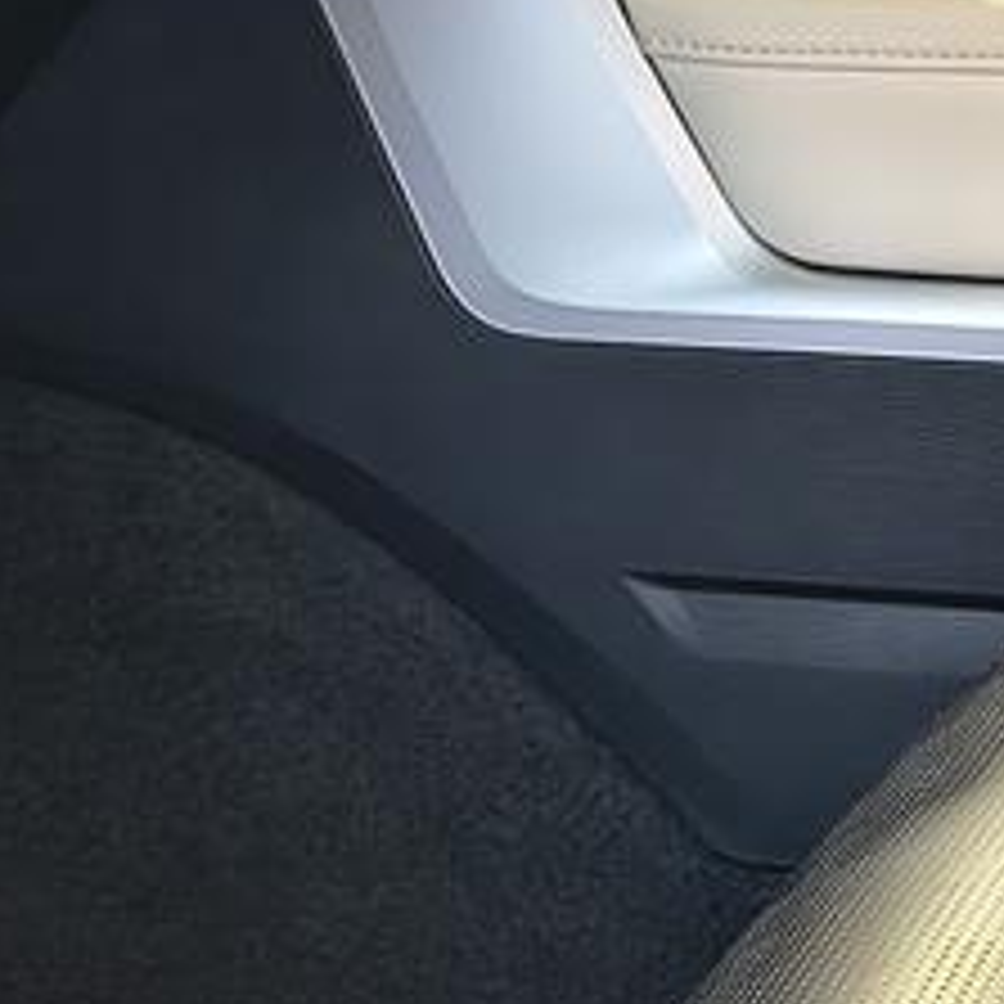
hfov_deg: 14.0
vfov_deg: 14.1
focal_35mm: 122
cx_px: 1099
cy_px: 959
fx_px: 4003
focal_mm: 5.56
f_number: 1.8
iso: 1119
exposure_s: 1/60
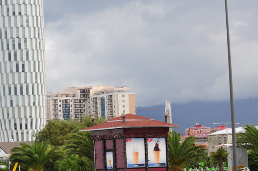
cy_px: 67
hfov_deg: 10.9
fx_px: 1339
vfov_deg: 7.3
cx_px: 2
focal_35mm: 187
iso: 320
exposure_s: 1/1000
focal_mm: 60
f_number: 6.3
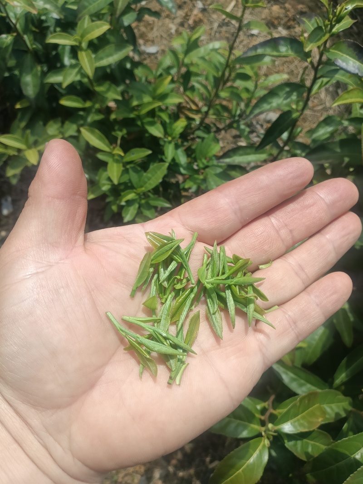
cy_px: 242
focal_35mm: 27
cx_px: 182
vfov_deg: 65.3
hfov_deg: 51.3
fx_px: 378
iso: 64
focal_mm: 3.61
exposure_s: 1/1214
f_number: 1.8
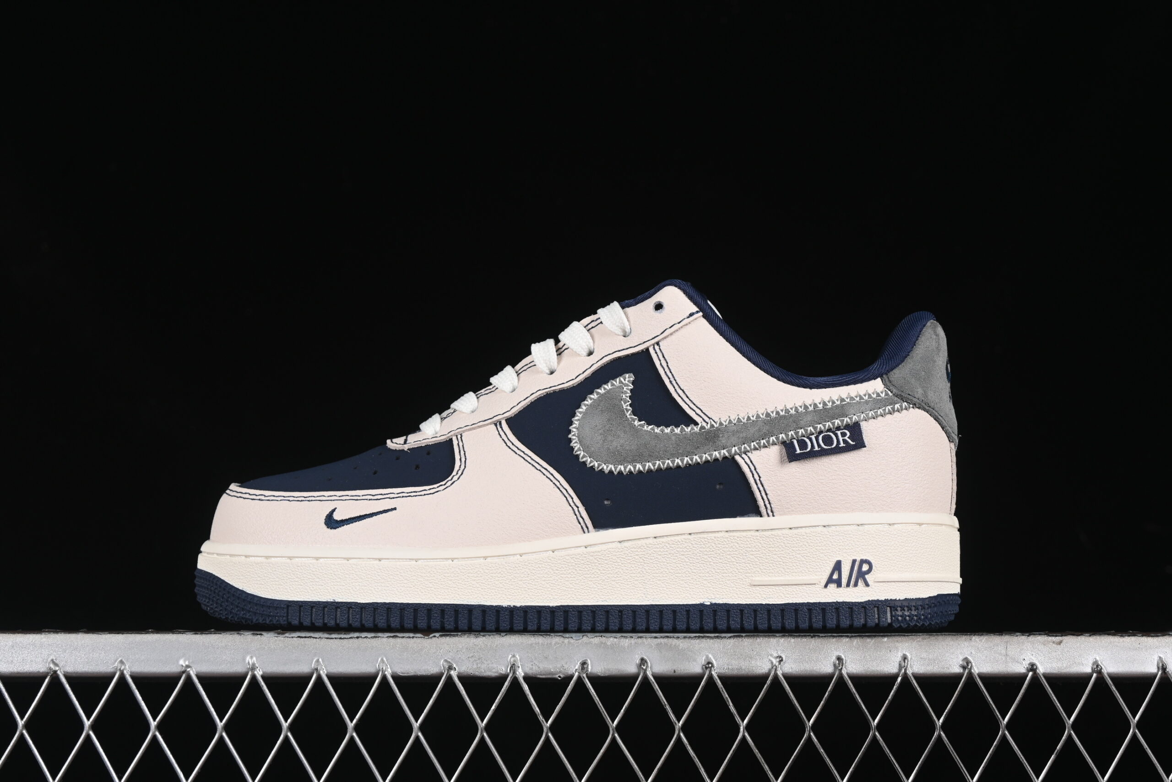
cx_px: 586
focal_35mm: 75
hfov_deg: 27.0
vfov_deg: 18.2
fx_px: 2442
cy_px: 391
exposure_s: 1/80
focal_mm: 50
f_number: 8
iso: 160
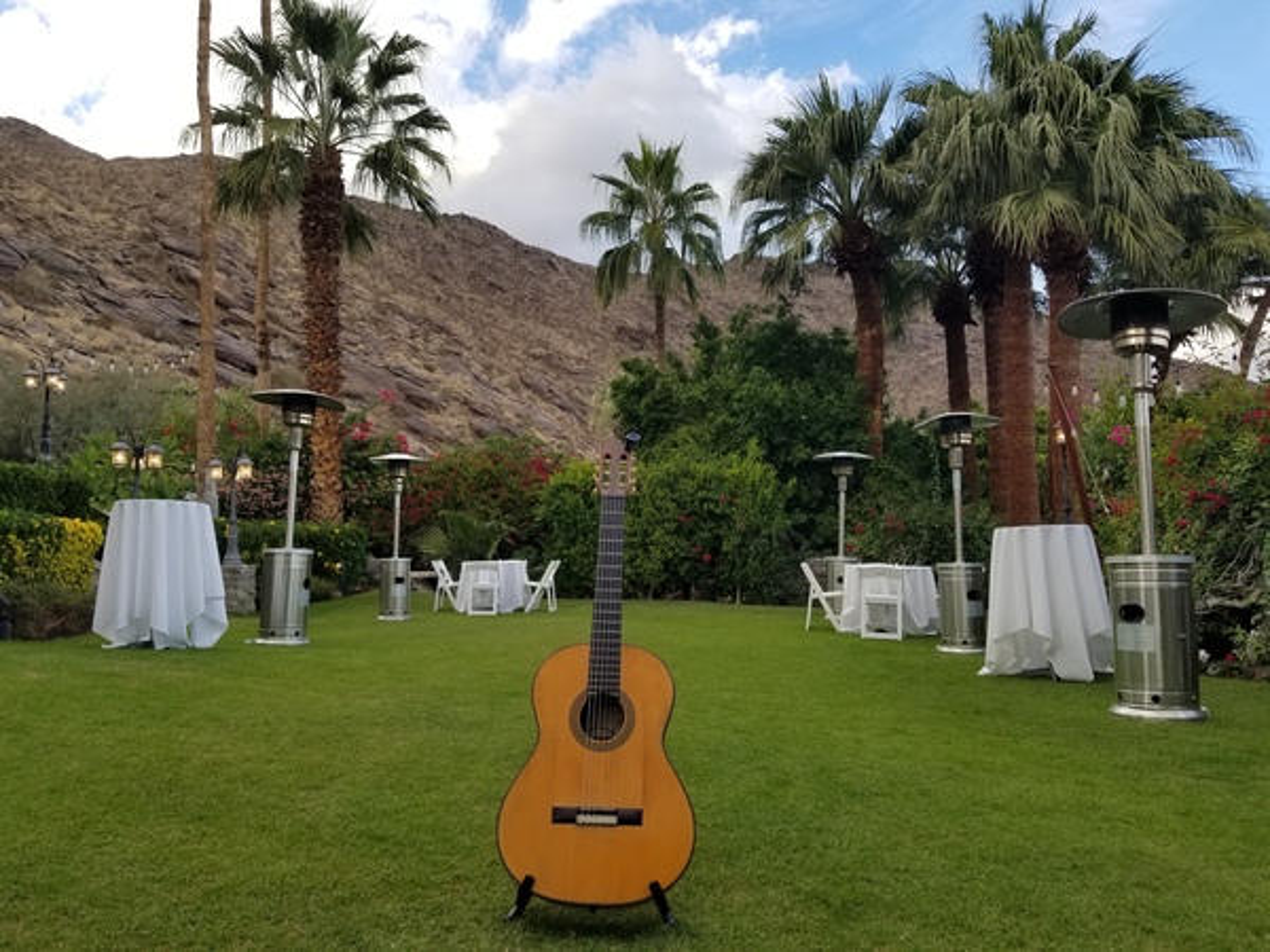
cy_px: 476
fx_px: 954
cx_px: 635
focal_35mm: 26
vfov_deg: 53.1
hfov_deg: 67.3
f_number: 1.7
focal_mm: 4.25
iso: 50
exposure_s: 1/632
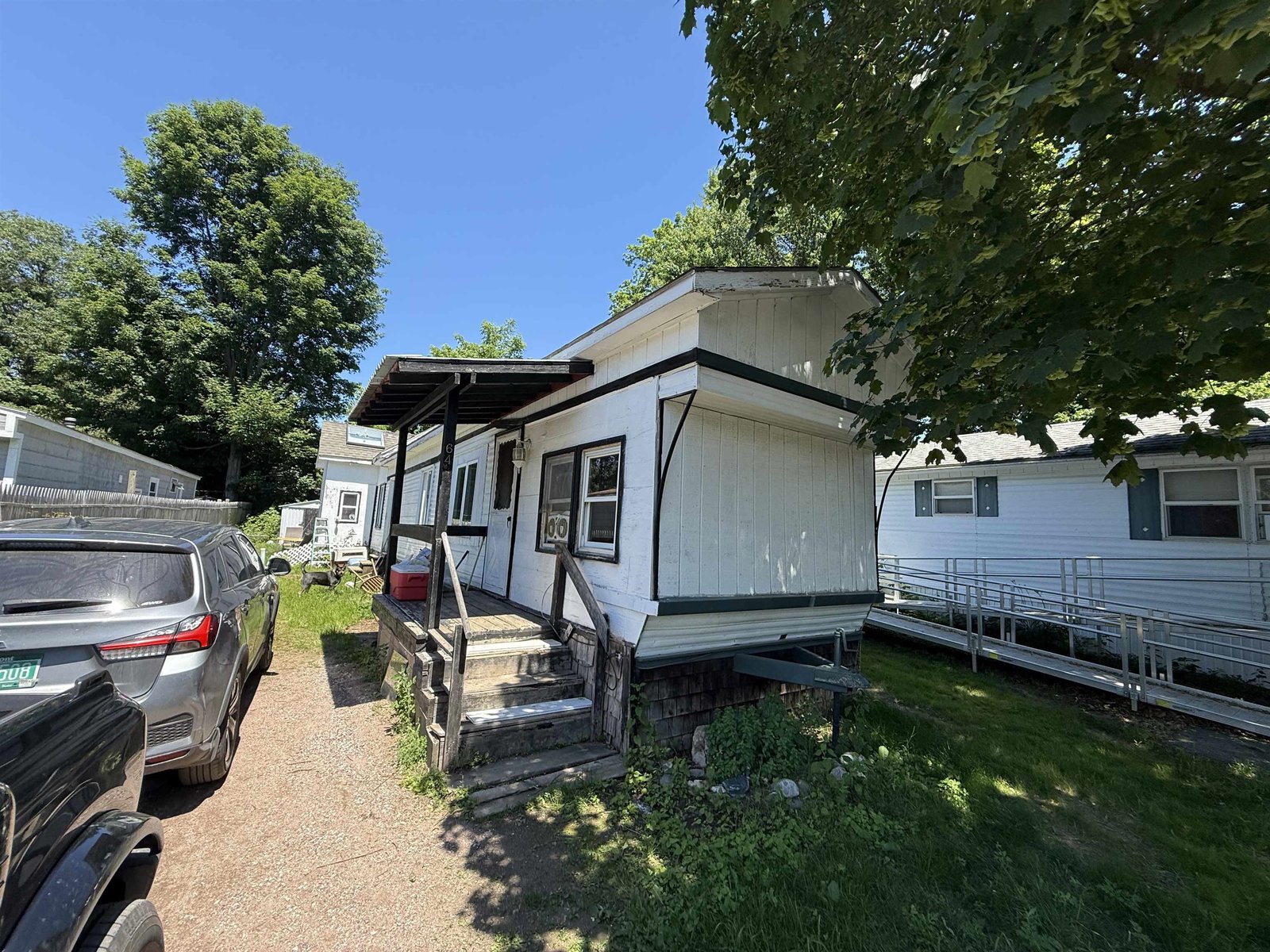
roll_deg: -2.3
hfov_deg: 102.1
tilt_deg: +6.1
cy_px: 476
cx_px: 635
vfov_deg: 85.7
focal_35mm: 14
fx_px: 514
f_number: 2.2
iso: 64
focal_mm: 2.22
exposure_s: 1/770
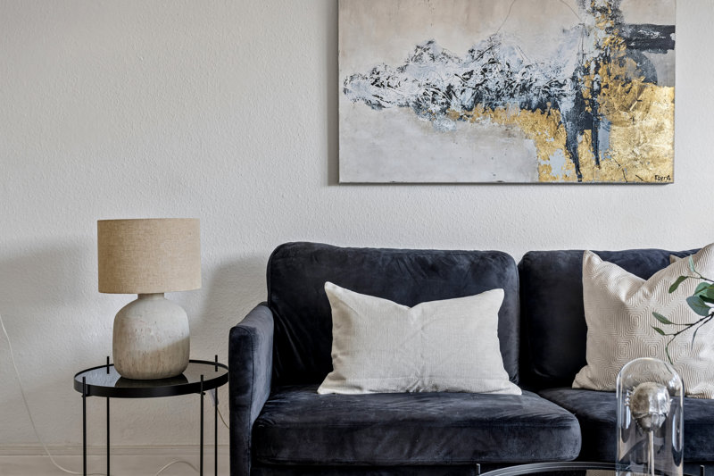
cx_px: 357
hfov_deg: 49.6
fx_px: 773
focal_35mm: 39
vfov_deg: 34.2
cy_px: 238
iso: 160
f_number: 5.6
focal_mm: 39
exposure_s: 1/15
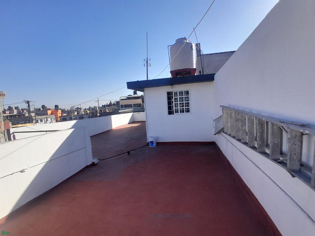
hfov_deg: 91.0
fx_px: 155
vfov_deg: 74.8
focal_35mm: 17
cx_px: 158
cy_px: 118
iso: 40
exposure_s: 1/1397
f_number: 2.2
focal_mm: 1.46
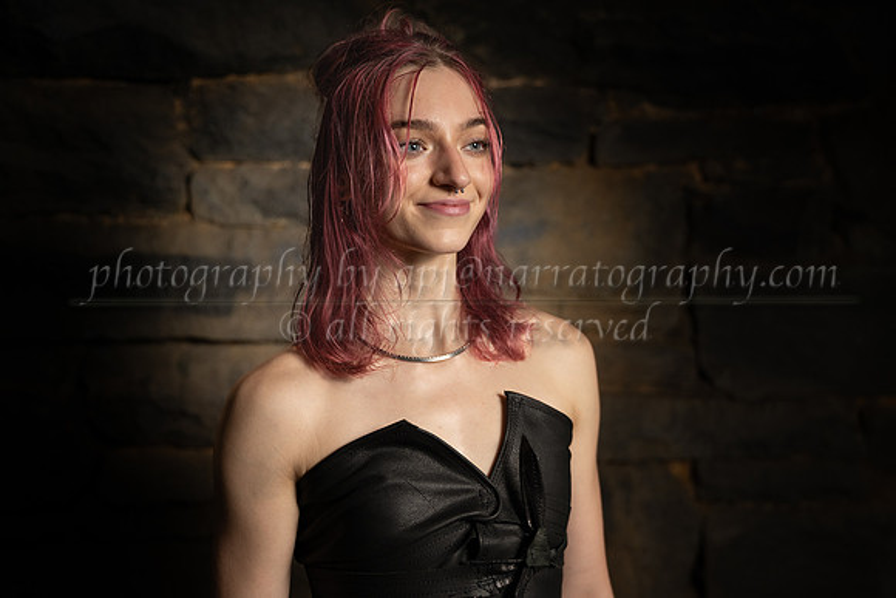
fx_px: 1070
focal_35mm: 43
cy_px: 299
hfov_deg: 45.4
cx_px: 448
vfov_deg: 31.2
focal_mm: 43
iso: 400
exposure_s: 1/400
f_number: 2.8
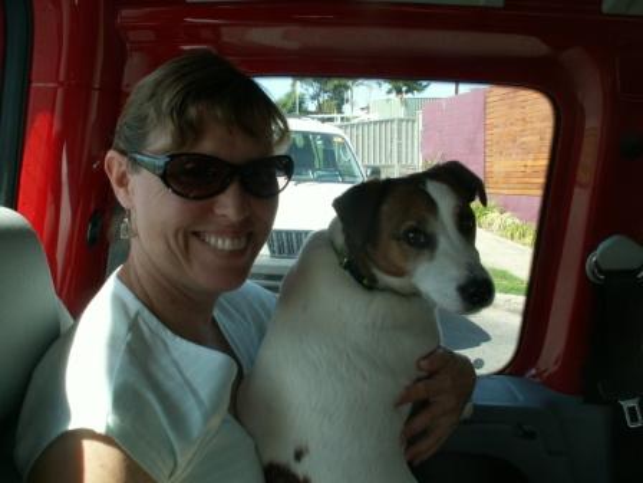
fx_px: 650
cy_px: 242
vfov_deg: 40.7
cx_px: 322
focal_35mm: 35
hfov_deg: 52.6
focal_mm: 5.86
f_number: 5
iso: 50
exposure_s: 1/100
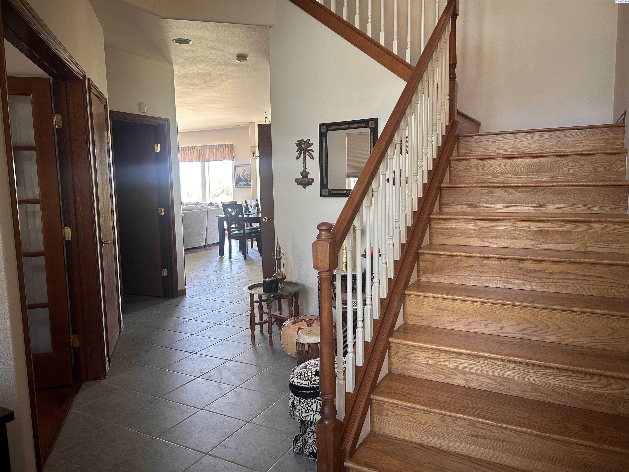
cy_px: 236
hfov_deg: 67.3
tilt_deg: -7.1
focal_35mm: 26
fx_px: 472
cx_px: 314
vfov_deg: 53.1
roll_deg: +0.6
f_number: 1.5
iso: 125
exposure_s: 1/60
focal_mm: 5.7
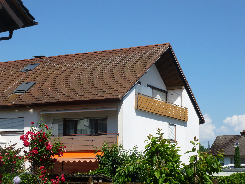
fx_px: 531
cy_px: 92
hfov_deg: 26.0
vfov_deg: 19.6
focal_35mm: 75
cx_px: 122
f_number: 4.4
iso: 100
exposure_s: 1/800
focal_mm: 13.3
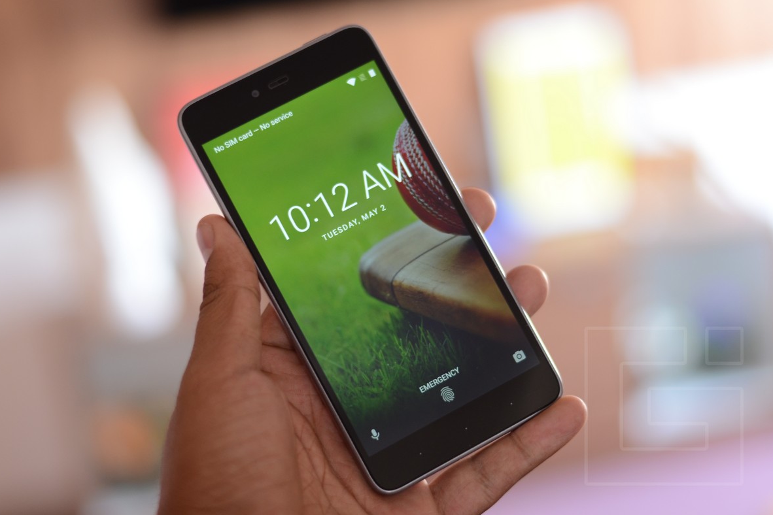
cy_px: 258
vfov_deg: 17.9
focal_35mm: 76
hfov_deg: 26.7
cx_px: 383
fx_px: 1632
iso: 400
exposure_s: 1/80
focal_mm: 50
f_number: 1.8
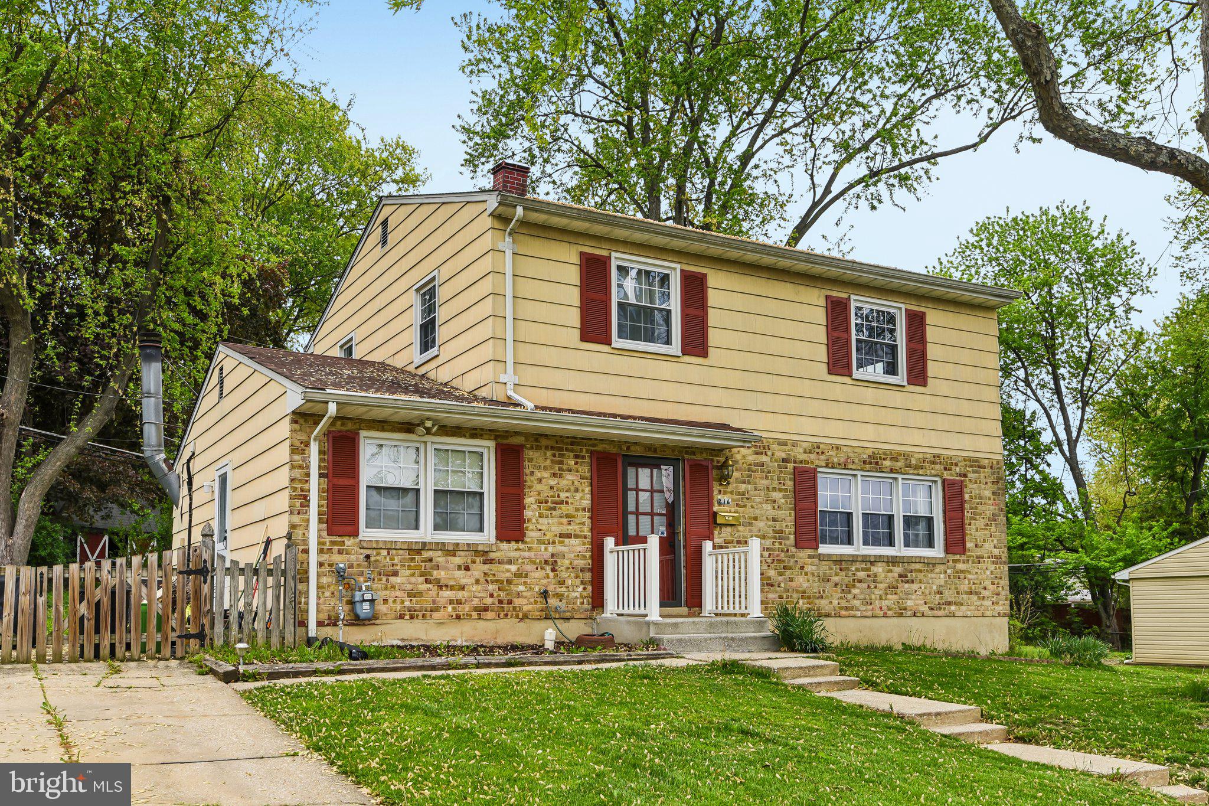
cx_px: 604
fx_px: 1041
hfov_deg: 60.3
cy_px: 403
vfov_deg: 42.3
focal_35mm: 31
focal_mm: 31
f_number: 8
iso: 400
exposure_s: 1/160
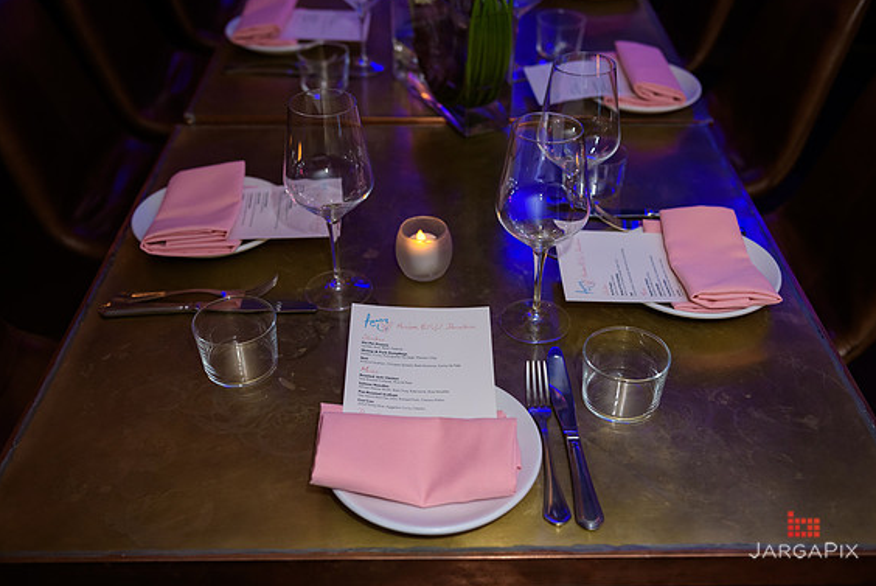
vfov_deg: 36.0
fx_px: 901
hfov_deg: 51.8
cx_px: 447
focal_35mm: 37
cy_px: 291
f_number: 3.2
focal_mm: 36
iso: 1000
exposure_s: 1/125
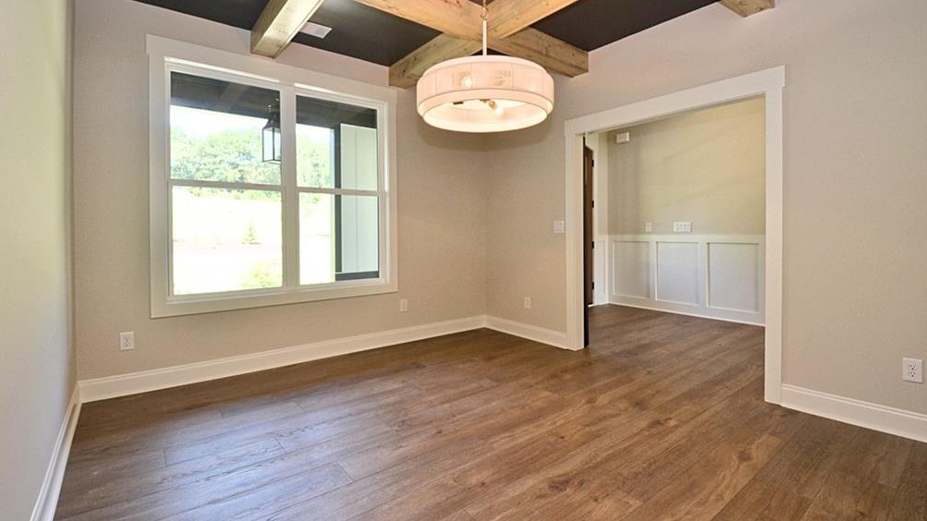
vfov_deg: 66.8
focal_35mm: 16
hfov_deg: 99.4
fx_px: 393
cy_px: 229
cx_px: 457
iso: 400
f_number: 5.6
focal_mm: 10
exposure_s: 1/80
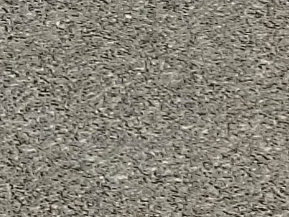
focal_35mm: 539
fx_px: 4499
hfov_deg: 3.5
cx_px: -779
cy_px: -399
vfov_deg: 2.7
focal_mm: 5.25
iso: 100
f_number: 1.75
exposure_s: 1/1183
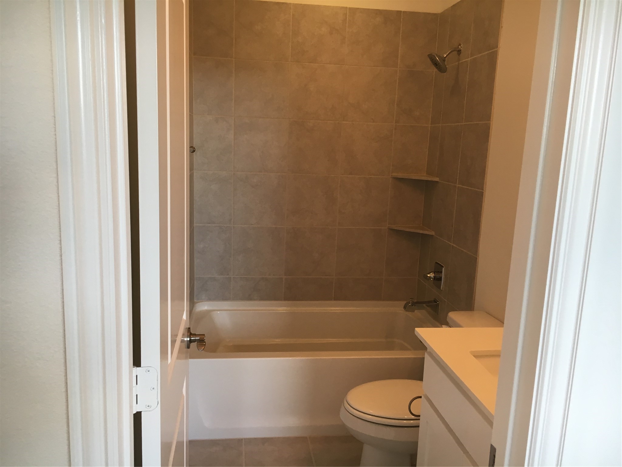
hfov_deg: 61.7
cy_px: 234
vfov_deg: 48.2
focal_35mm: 29
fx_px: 521
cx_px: 311
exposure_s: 1/40
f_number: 2.2
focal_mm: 4.15
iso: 25
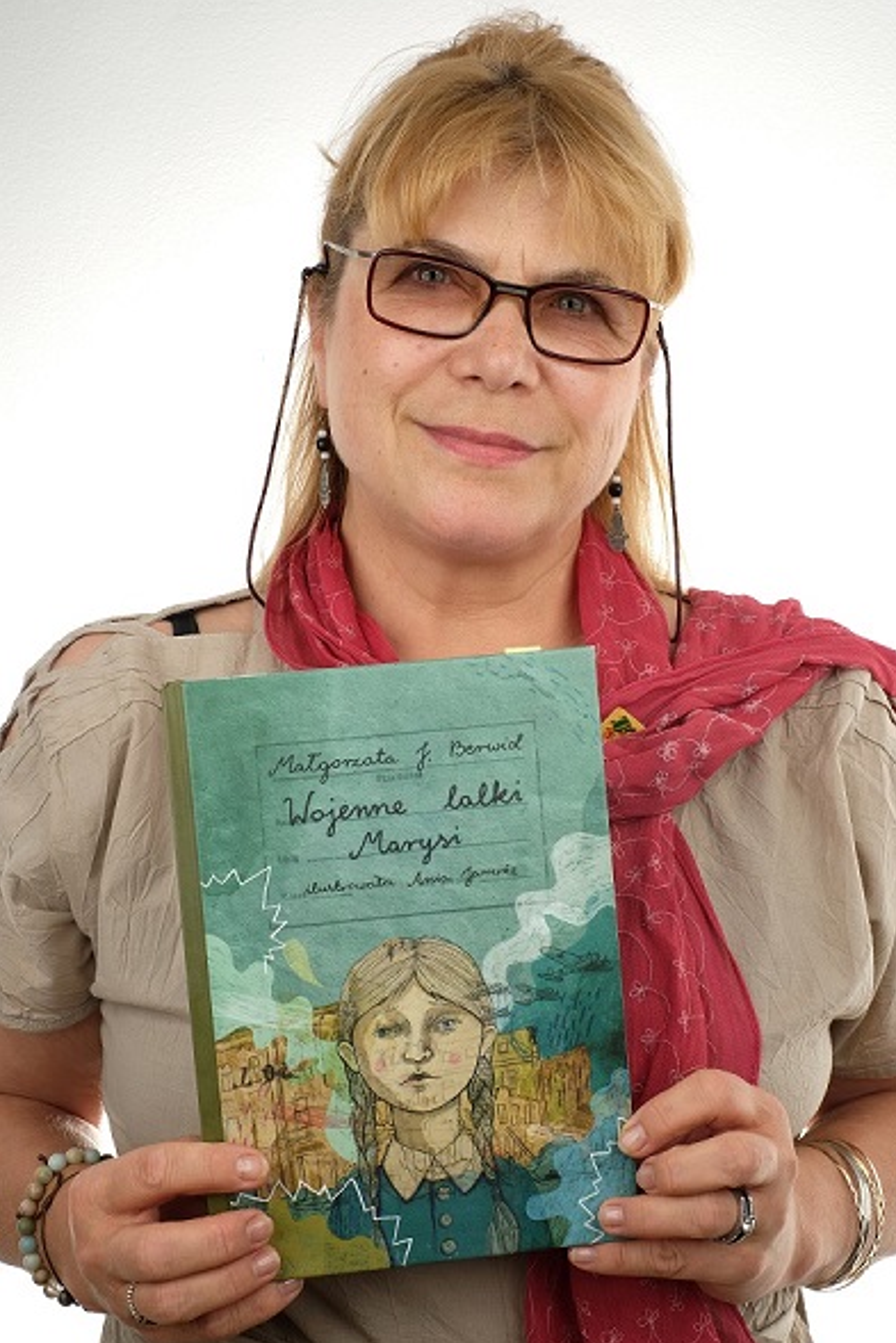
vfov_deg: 36.9
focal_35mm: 54
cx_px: 454
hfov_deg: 25.1
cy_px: 668
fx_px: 2015
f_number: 11
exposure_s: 1/125
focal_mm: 35
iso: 100
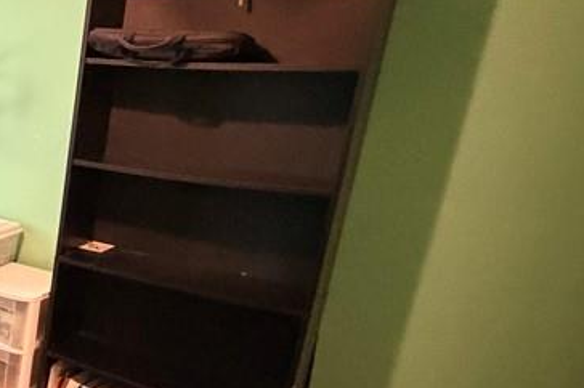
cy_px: 240
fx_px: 664
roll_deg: -1.4
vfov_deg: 32.4
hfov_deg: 33.6
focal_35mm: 41
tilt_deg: -14.5
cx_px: -185
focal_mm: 2.22
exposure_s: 1/40
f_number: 2.2
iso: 1000
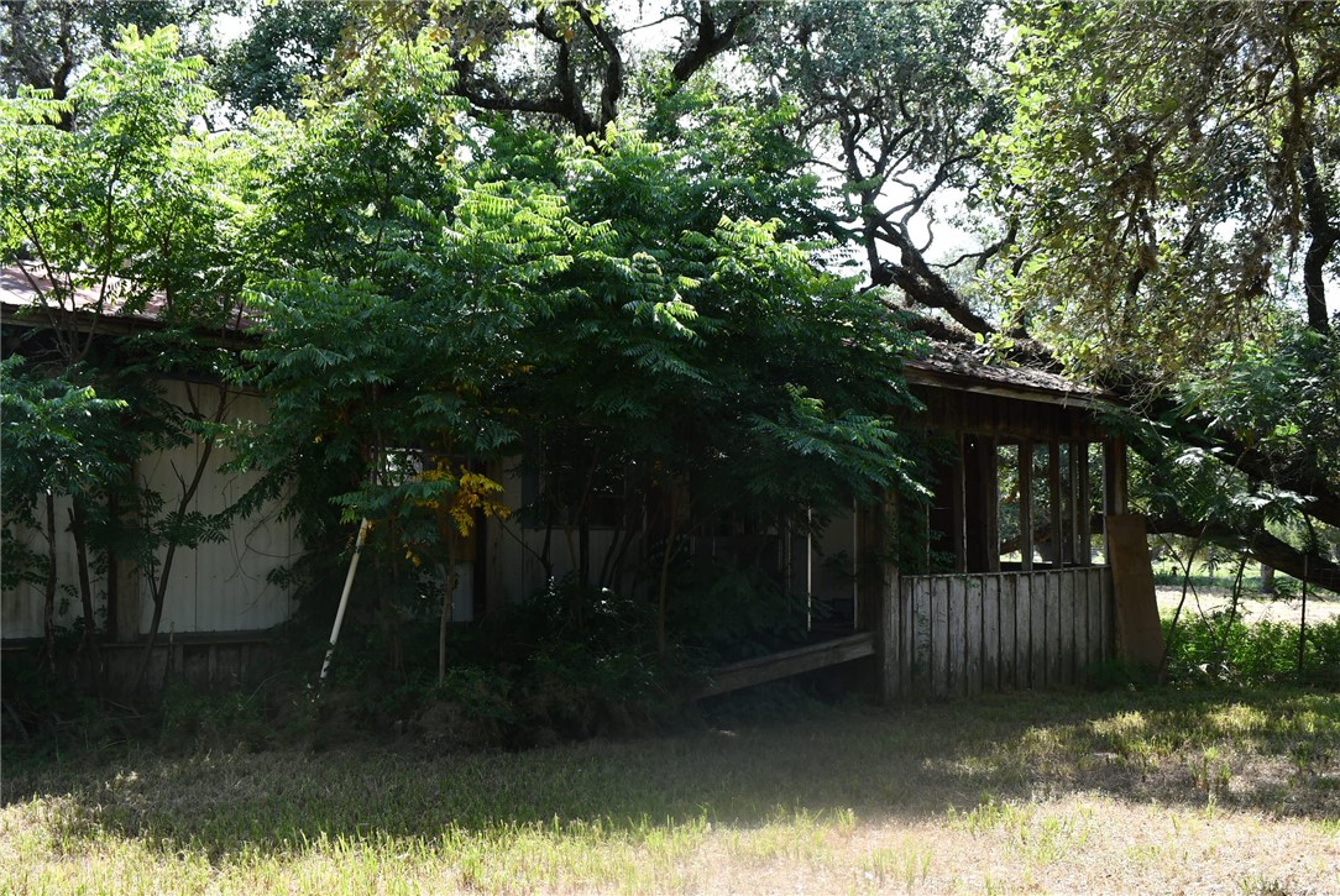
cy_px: 448
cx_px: 670
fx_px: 1490
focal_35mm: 40
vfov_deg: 33.5
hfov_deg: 48.4
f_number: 5.6
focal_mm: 20
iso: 220
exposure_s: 1/250
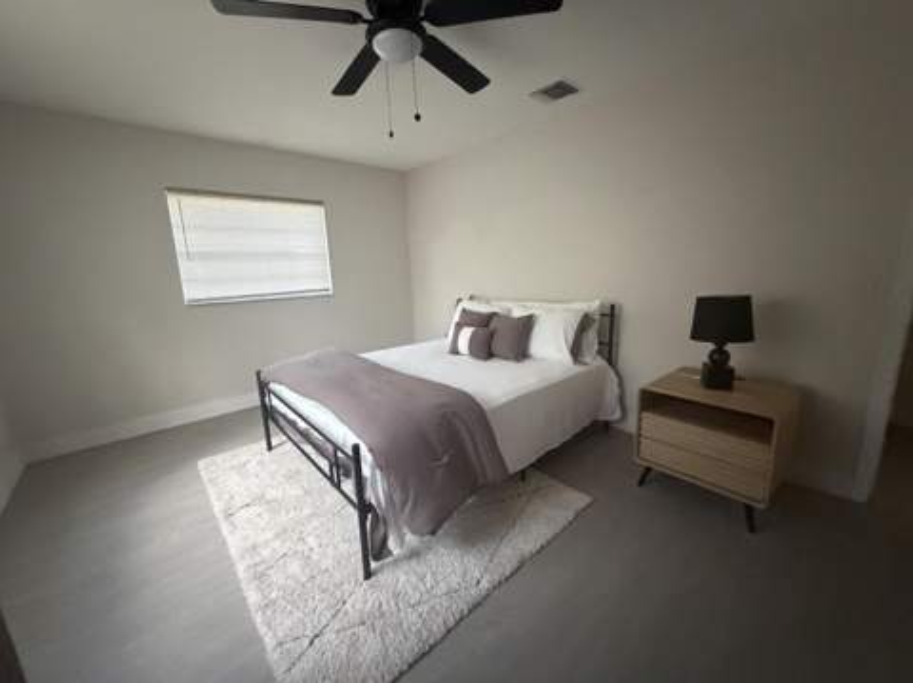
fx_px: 369
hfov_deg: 102.1
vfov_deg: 85.6
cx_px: 456
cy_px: 342
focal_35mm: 14
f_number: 2.2
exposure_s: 1/60
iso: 1250
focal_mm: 2.22
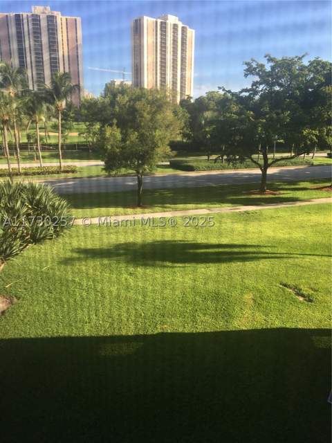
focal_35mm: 29
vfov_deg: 61.7
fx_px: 371
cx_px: 166
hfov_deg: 48.2
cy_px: 222
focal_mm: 4.15
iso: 25
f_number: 2.2
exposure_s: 1/516
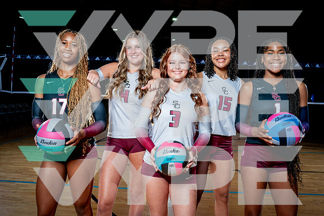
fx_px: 271
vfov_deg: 43.5
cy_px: 108
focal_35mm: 30
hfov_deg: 61.7
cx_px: 162
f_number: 8
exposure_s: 1/250
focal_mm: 28
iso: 250
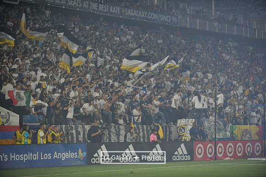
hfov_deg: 17.1
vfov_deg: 11.4
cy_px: 88
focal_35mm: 120
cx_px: 133
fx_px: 886
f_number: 3.2
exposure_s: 1/2500
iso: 3200
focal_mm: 120
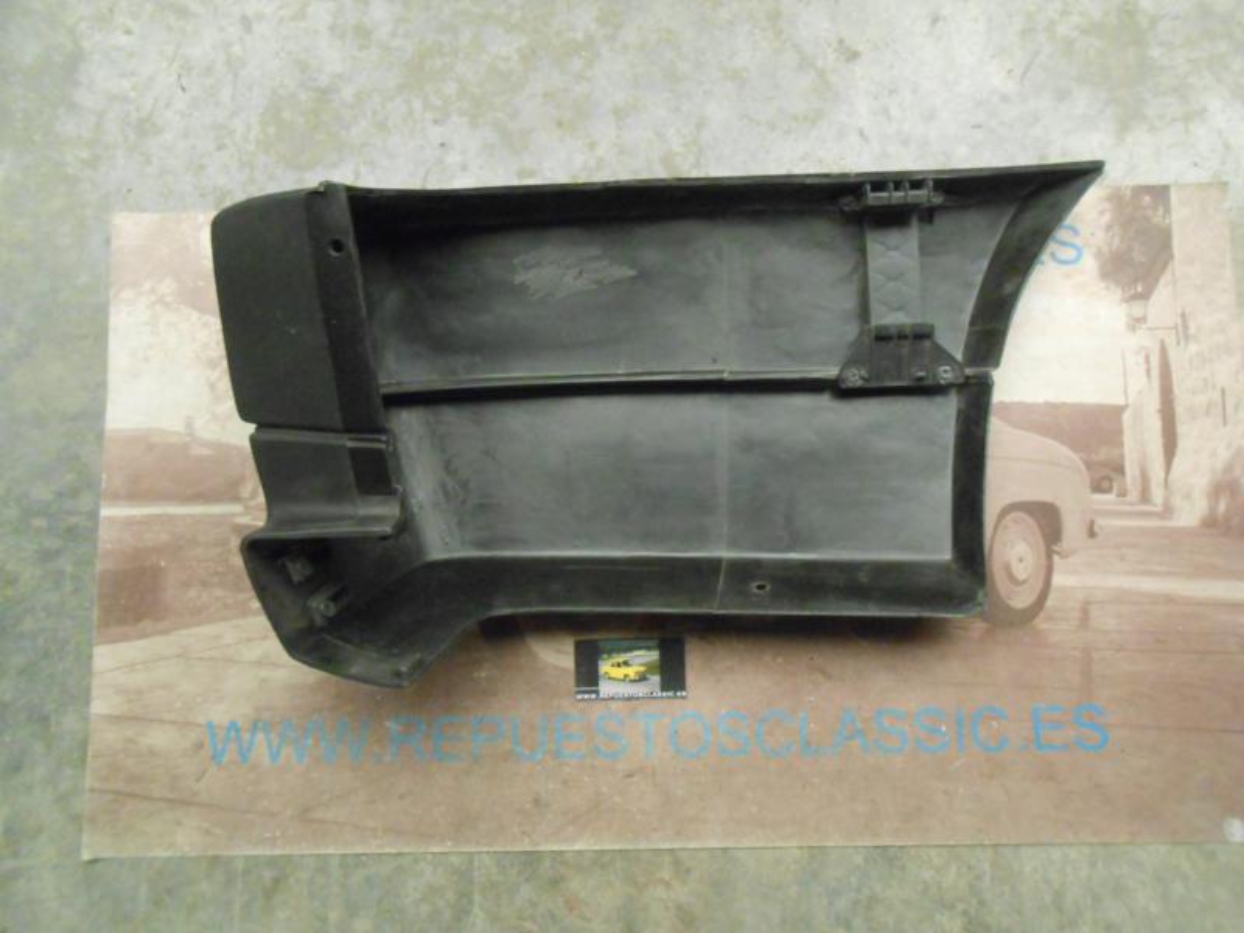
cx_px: 622
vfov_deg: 53.1
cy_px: 466
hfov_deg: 67.3
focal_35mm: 26
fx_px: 934
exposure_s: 1/30
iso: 800
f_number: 3.5
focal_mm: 4.6
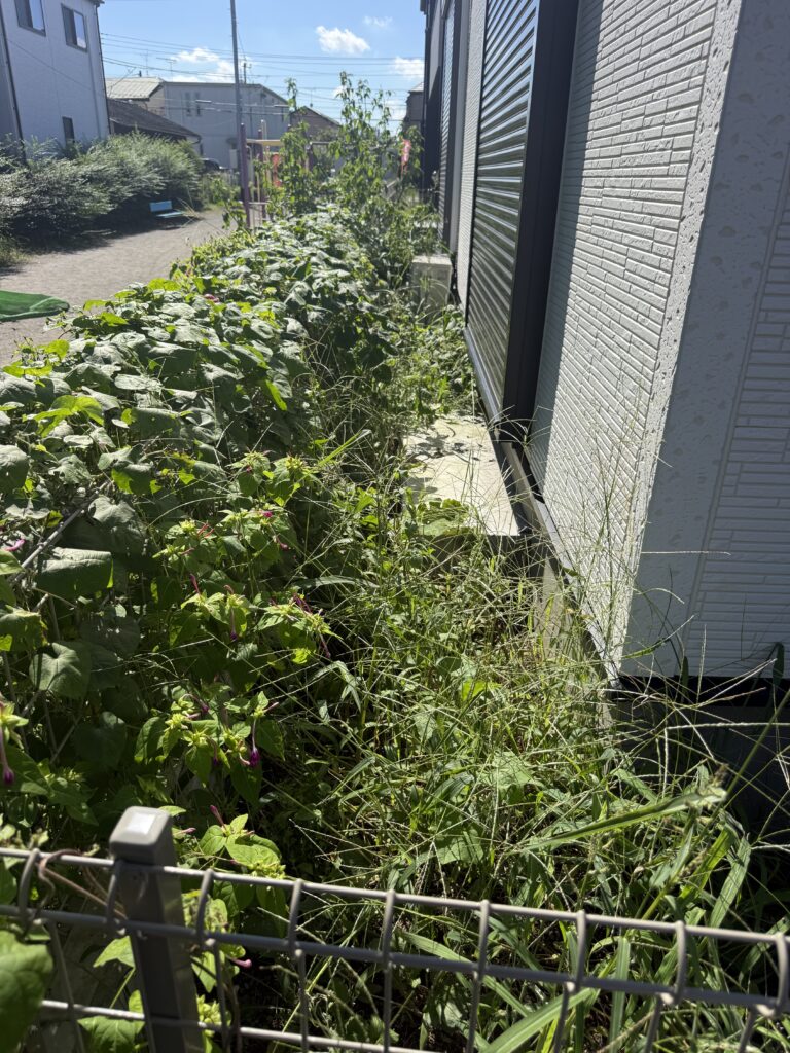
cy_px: 526
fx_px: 730
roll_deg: -1.8
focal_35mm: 24
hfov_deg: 56.8
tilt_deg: -25.0
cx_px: 395
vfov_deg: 71.6
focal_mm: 6.76
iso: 80
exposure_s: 1/2907
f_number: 1.78
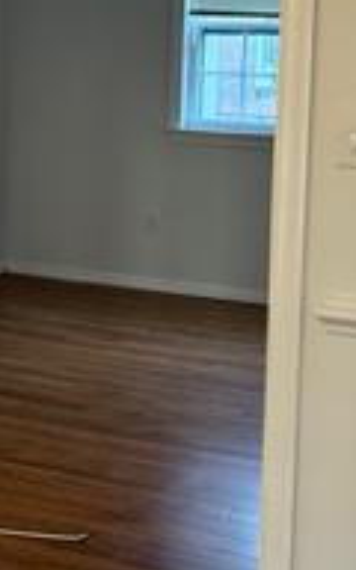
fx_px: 1319
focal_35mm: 85
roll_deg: -1.3
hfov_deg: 13.4
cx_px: -338
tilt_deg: -2.3
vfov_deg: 23.7
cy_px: 59
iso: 125
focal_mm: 6.86
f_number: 1.78
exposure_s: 1/60
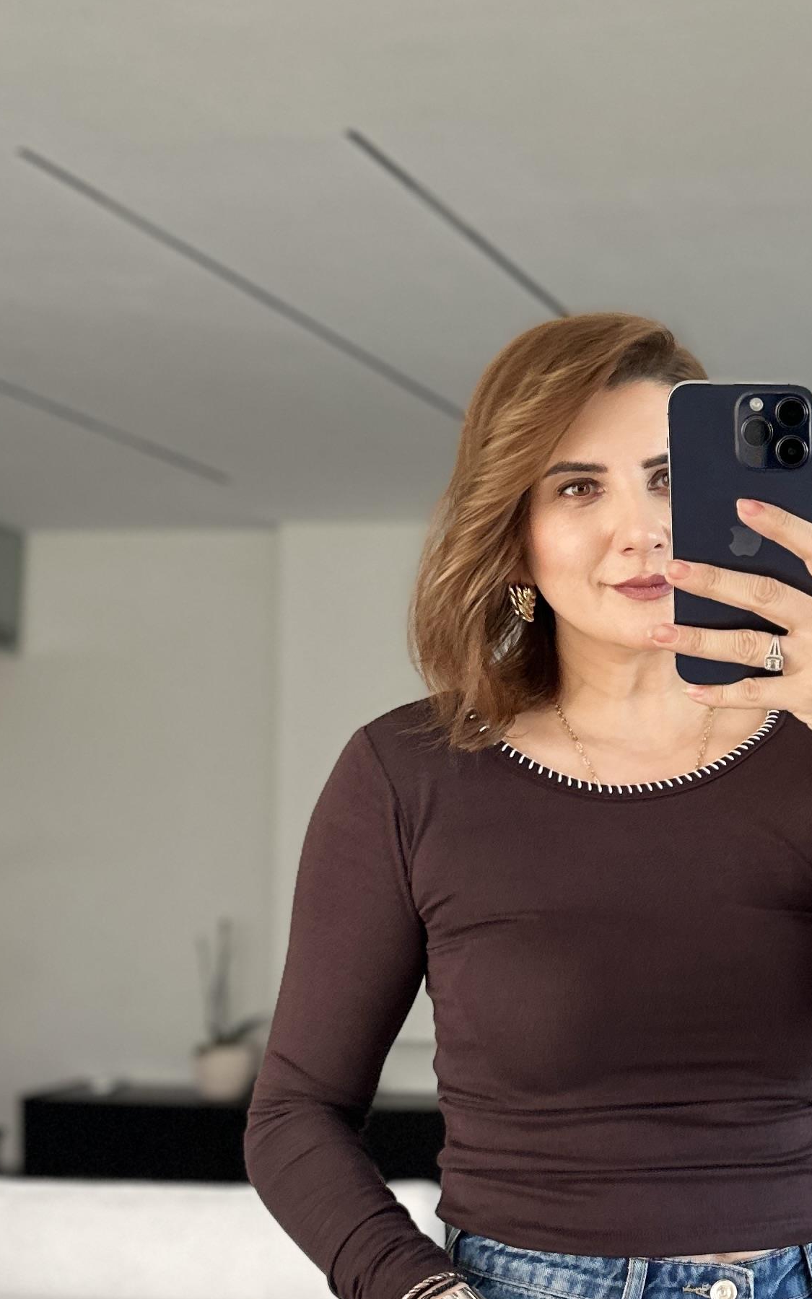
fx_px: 2018
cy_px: 825
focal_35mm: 57
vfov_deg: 35.5
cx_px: 921
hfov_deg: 21.4
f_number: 1.78
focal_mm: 6.86
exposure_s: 1/121
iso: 200
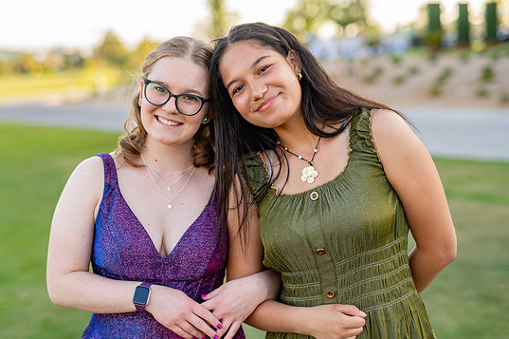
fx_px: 763
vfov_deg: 25.0
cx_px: 247
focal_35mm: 54
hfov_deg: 36.9
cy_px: 163
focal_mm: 50
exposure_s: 1/400
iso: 100
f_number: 2
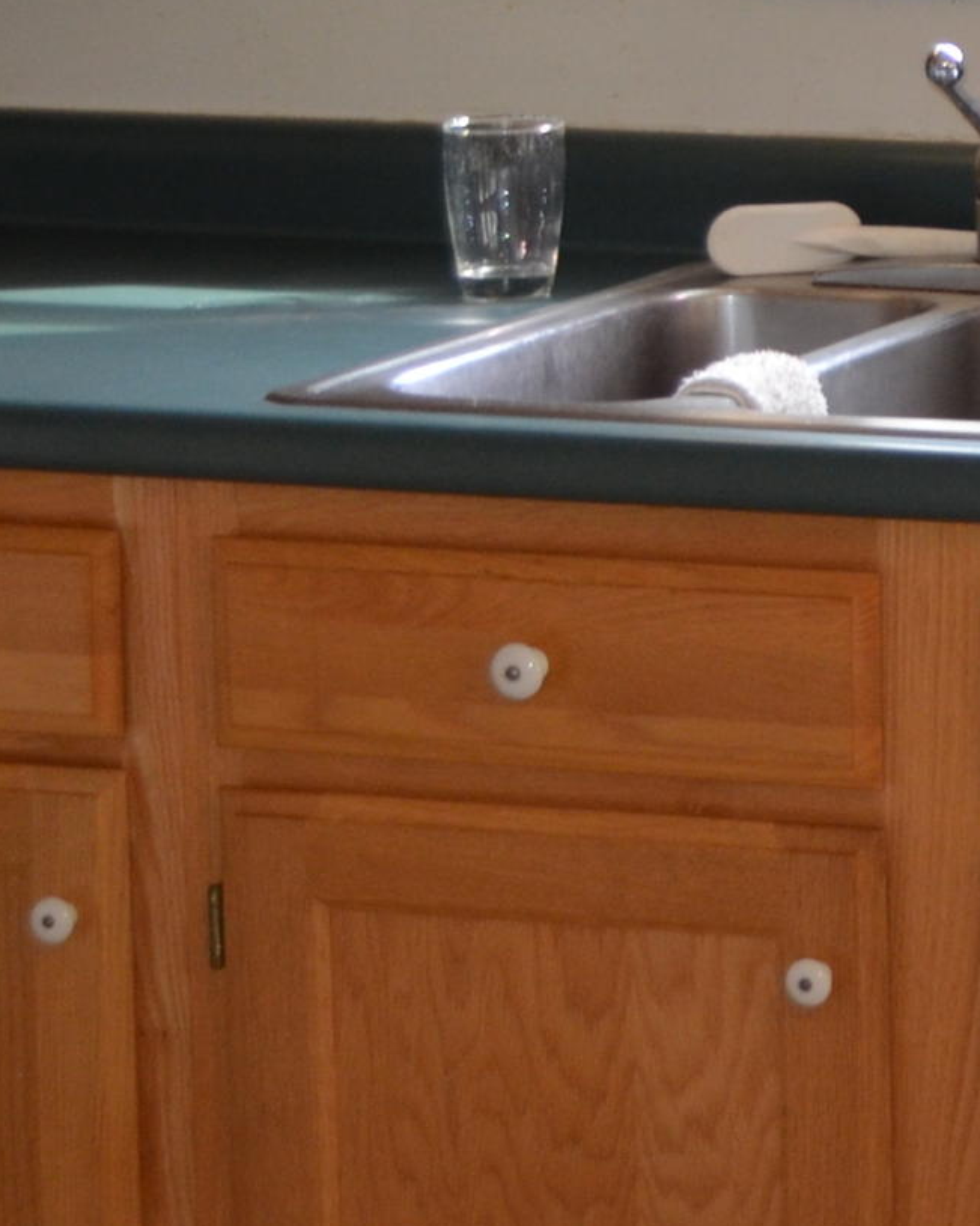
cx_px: 1962
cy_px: -136
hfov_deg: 9.9
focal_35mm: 145
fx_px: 5258
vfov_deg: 13.0
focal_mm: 28
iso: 640
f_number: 4.5
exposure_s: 1/60
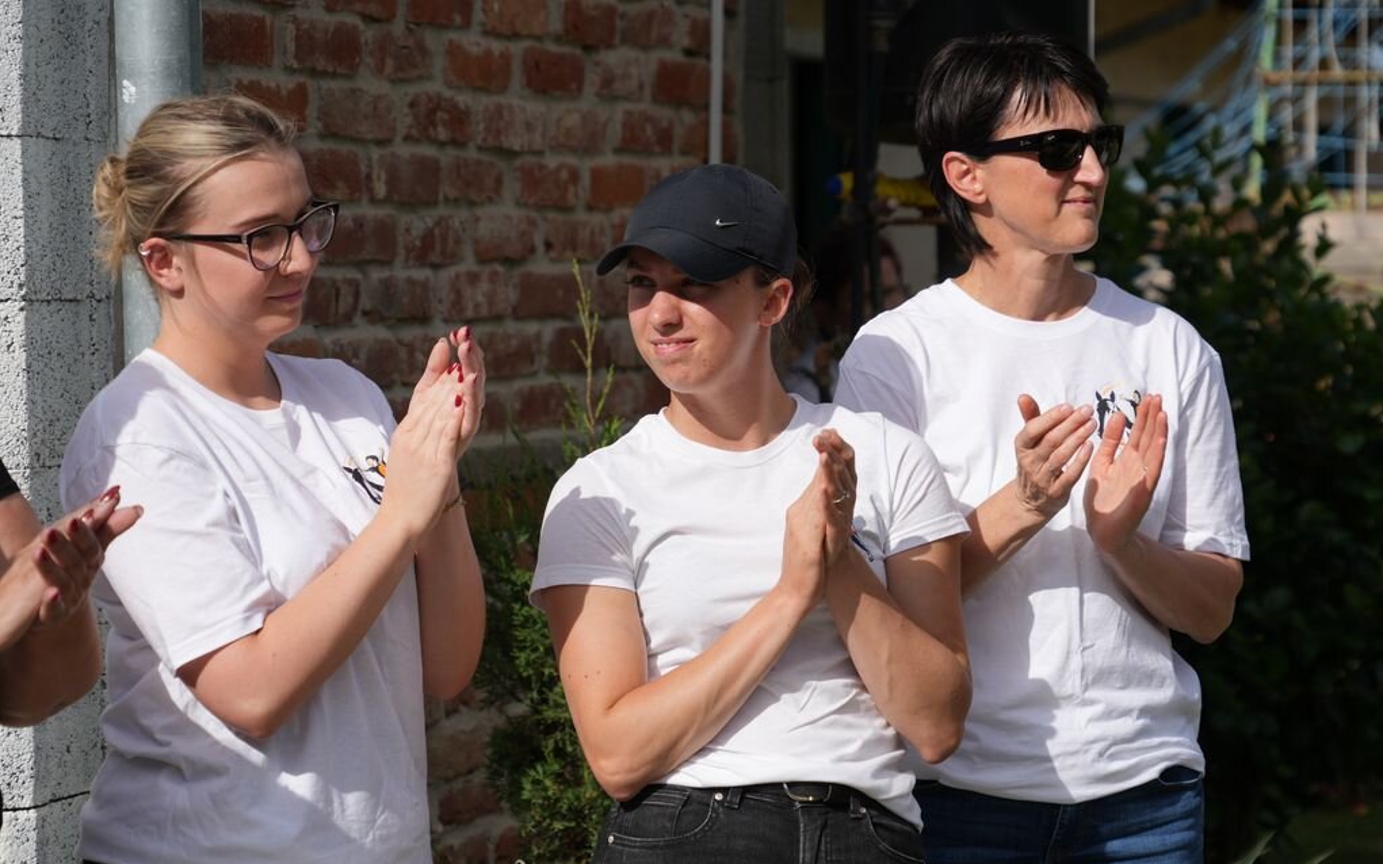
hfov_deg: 15.0
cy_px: 441
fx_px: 5239
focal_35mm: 139
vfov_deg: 9.4
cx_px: 692
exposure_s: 1/640
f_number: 7.1
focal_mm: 136
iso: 100
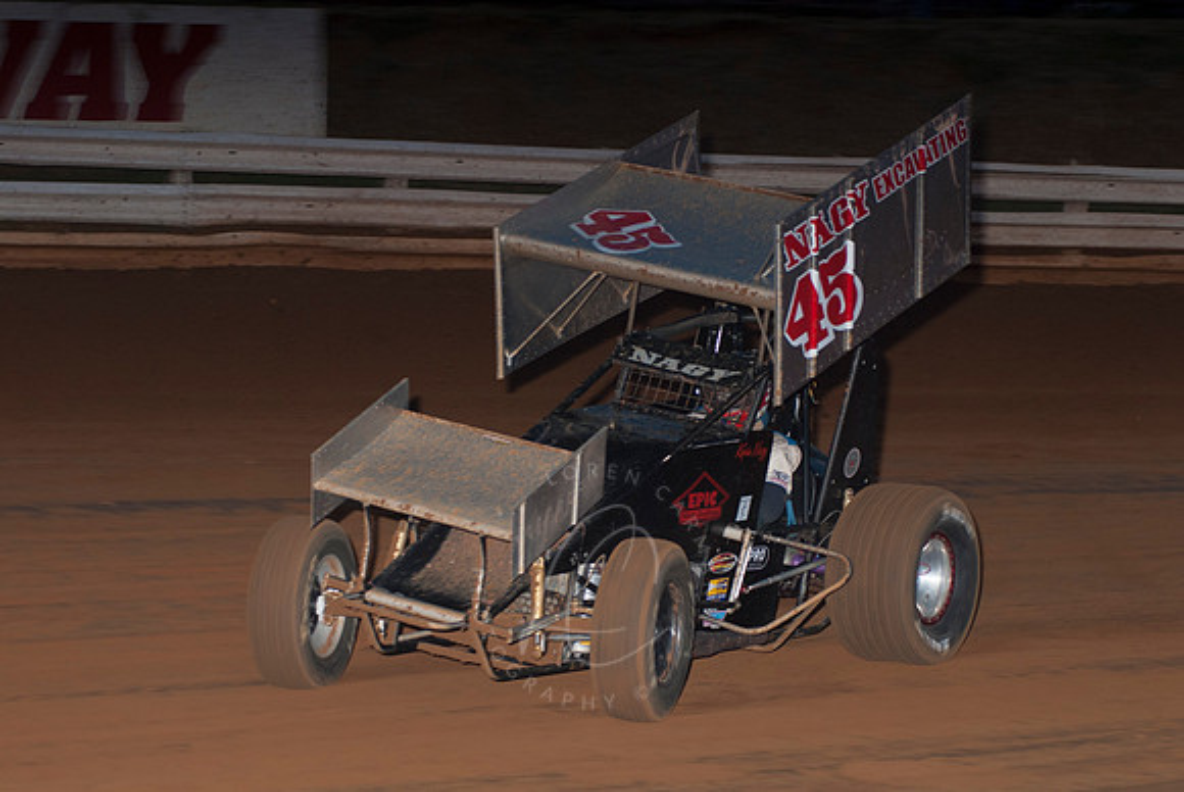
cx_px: 592
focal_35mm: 120
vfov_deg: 11.4
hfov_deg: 17.0
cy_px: 396
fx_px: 3951
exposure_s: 1/400
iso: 200
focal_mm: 80
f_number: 4
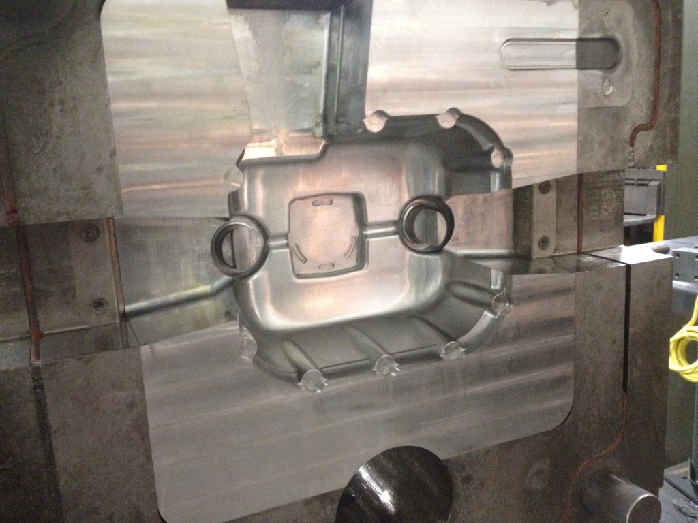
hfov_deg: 52.6
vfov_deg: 40.7
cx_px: 349
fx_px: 706
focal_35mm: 35
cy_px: 262
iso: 500
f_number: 2.4
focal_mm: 4.28
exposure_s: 1/15
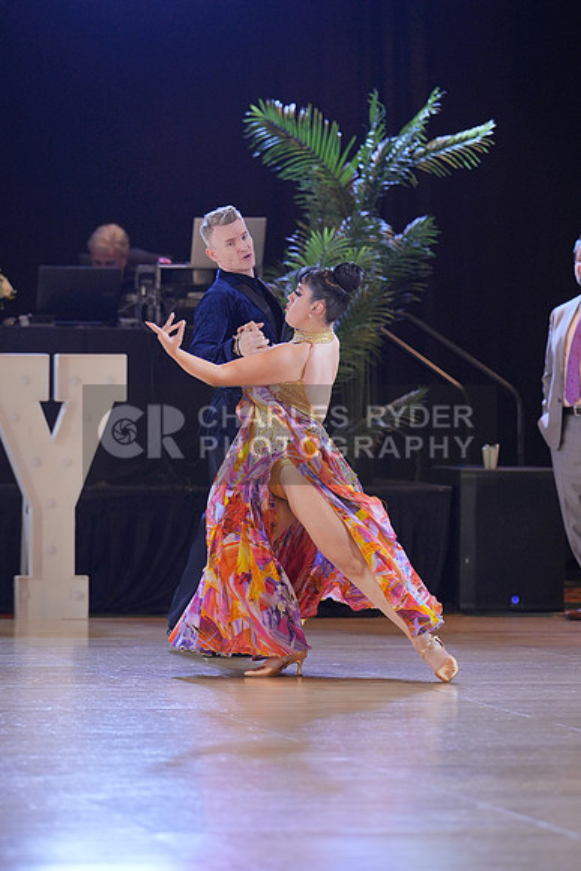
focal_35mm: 177
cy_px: 436
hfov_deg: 7.8
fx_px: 4282
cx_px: 290
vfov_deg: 11.6
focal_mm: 118
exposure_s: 1/500
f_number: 2
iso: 800
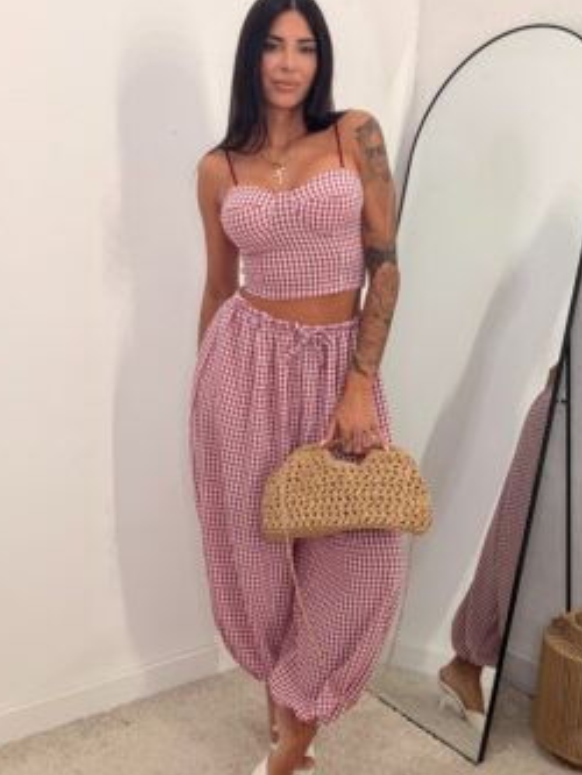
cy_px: 384
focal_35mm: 36
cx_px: 284
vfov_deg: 51.3
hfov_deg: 39.7
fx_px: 807
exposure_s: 1/107
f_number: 1.9
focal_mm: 2.71
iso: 80
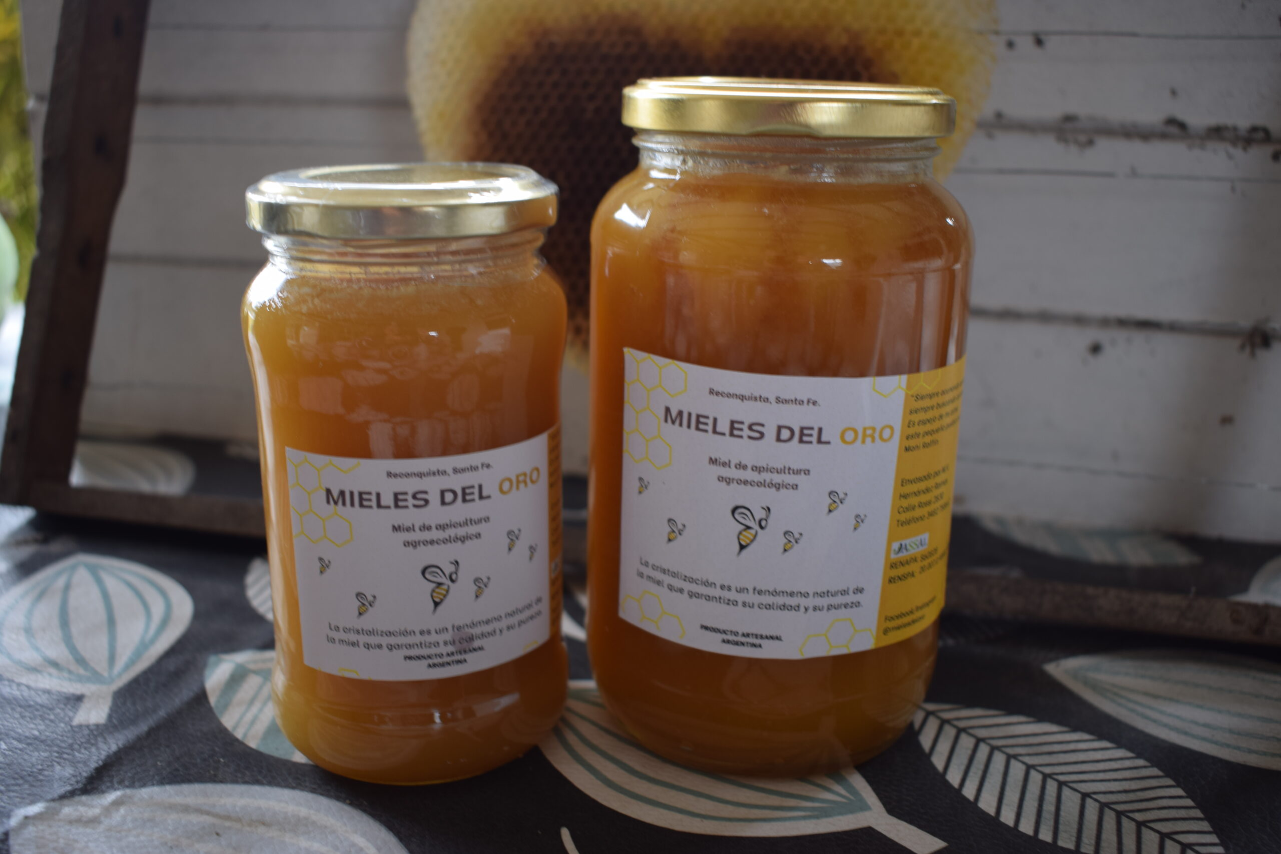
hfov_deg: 55.1
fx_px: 1228
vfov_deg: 38.4
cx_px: 640
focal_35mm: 34
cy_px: 427
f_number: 3.8
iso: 100
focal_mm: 23
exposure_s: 1/13
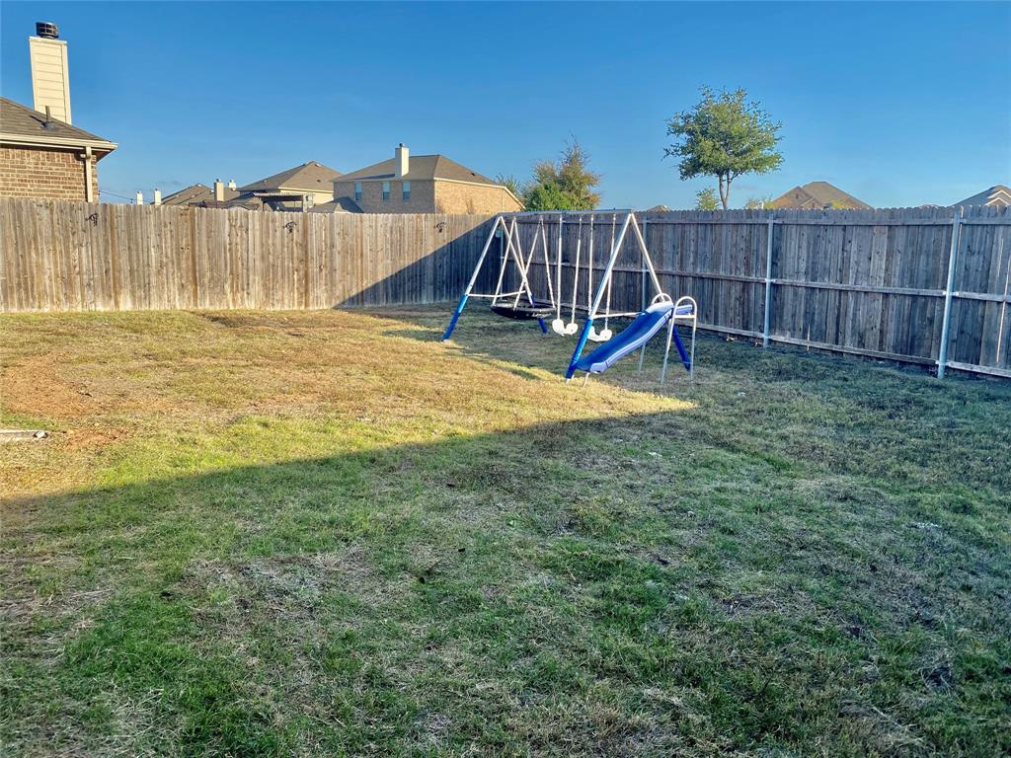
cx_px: 506
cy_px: 379
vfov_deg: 53.1
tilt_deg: -9.7
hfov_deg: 67.3
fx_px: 759
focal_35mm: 26
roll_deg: -1.9
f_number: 1.8
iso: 32
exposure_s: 1/1218
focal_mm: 4.25
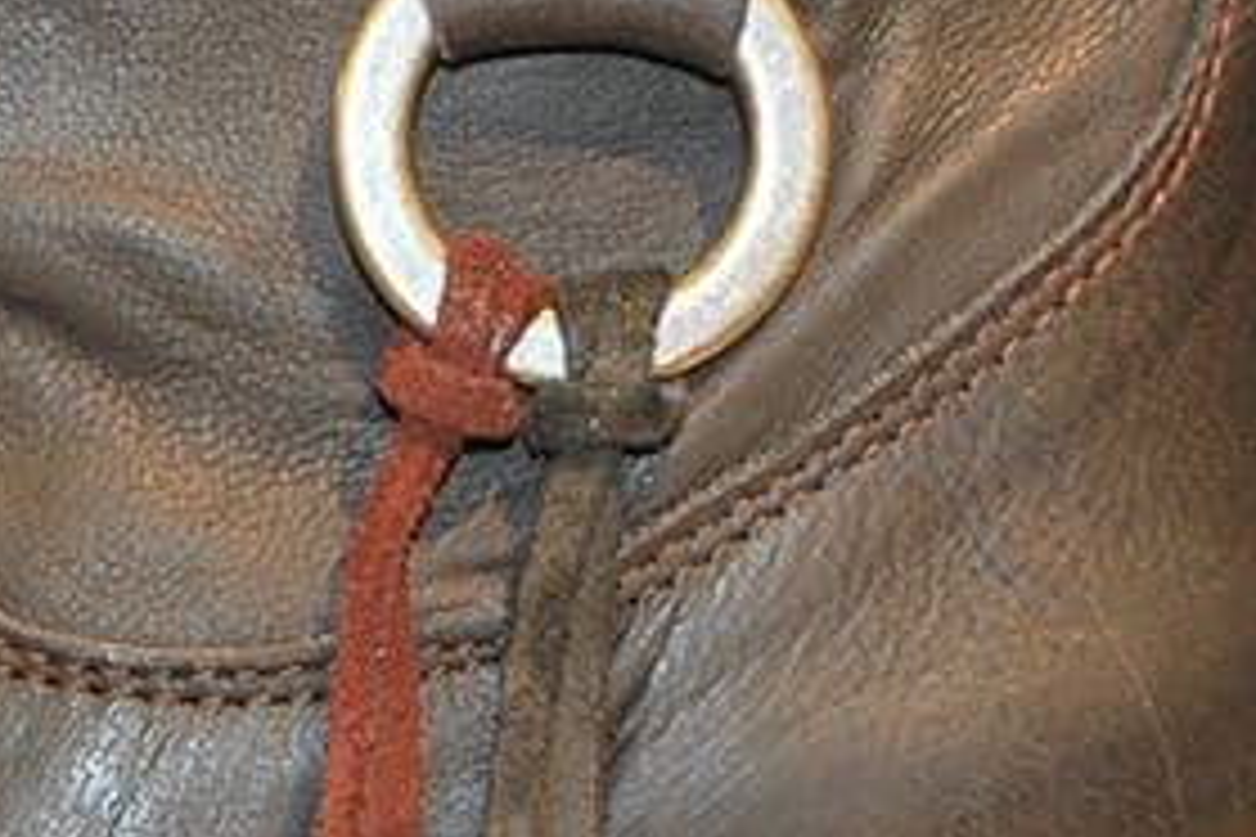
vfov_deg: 8.2
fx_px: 5861
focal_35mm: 168
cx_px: 149
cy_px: 634
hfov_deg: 12.2
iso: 200
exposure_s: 1/60
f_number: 4.2
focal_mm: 26
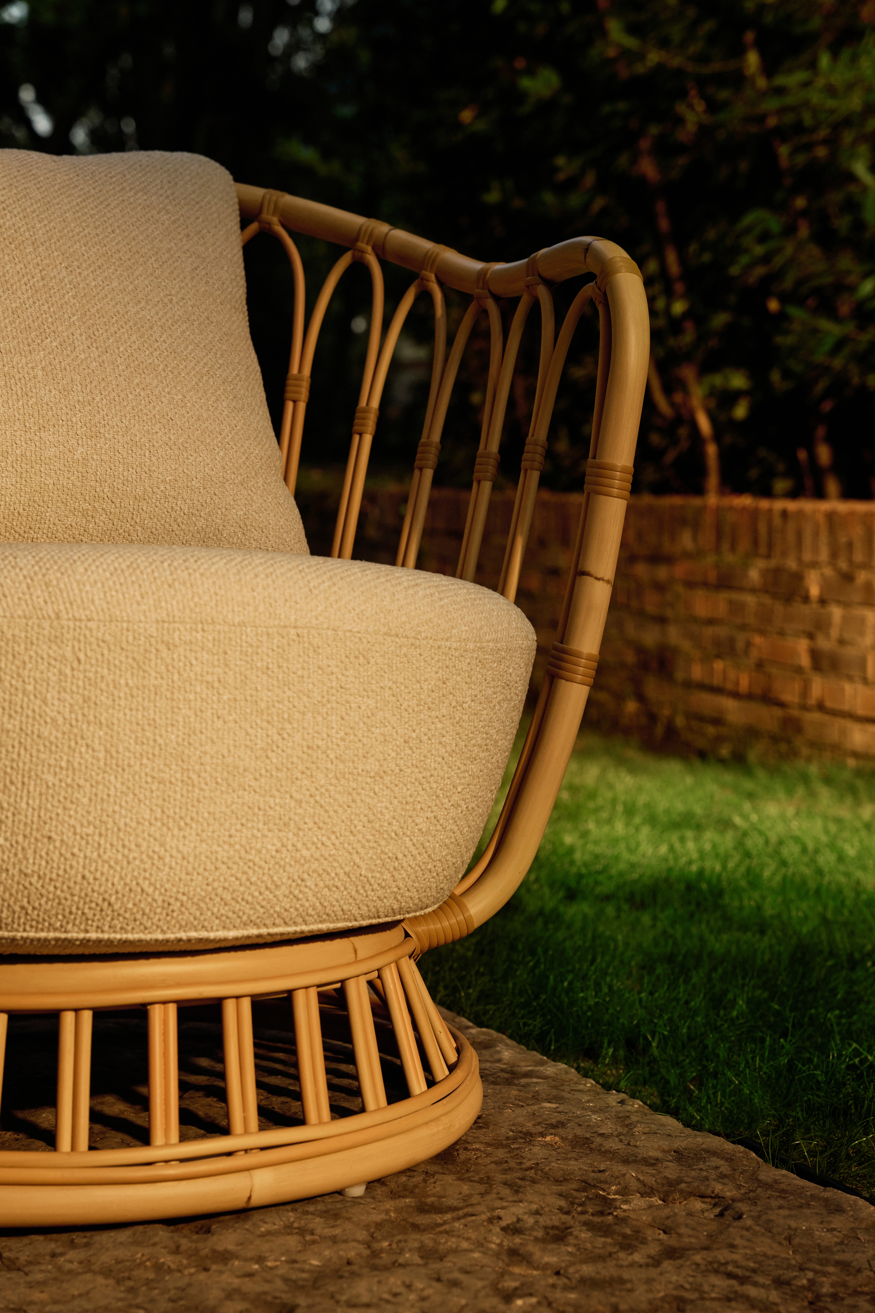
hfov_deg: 20.7
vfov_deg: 30.6
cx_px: 438
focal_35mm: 66
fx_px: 2399
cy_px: 656
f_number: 5.6
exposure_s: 1/400
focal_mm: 65.8
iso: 640
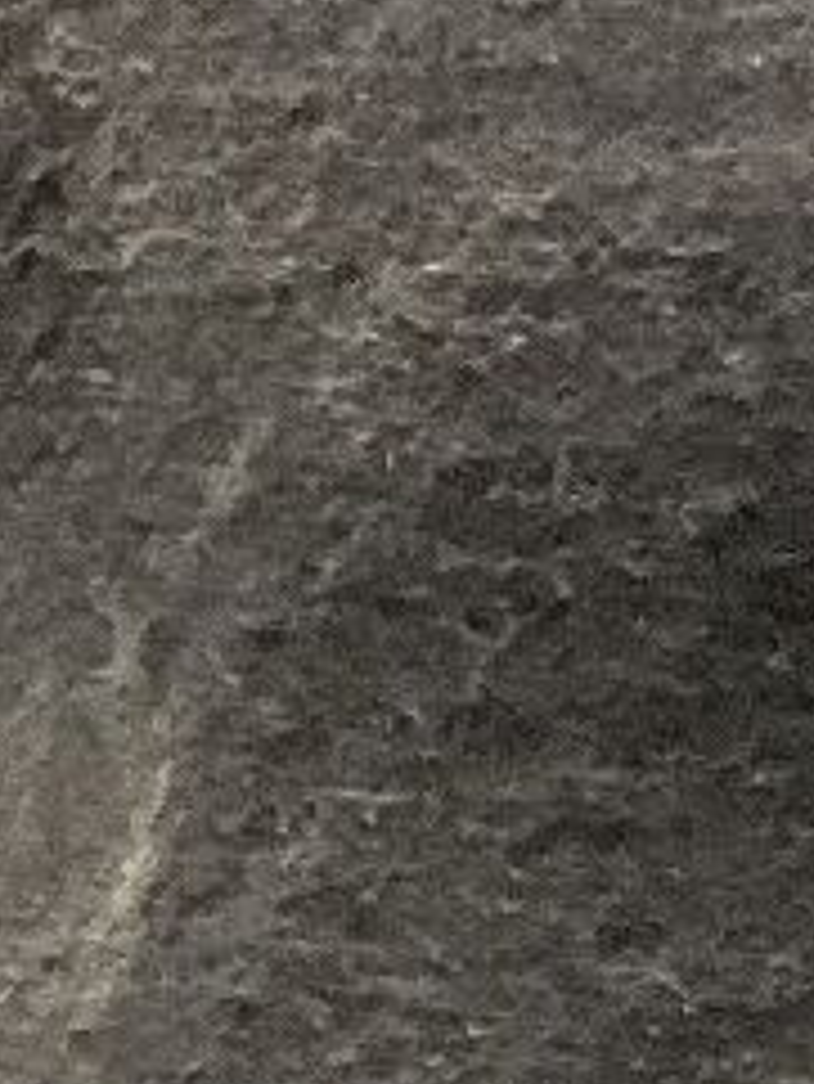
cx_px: -956
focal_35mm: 231
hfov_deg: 6.2
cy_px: 3740
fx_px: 7236
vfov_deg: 7.2
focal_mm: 3
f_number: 1.8
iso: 125
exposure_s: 1/50
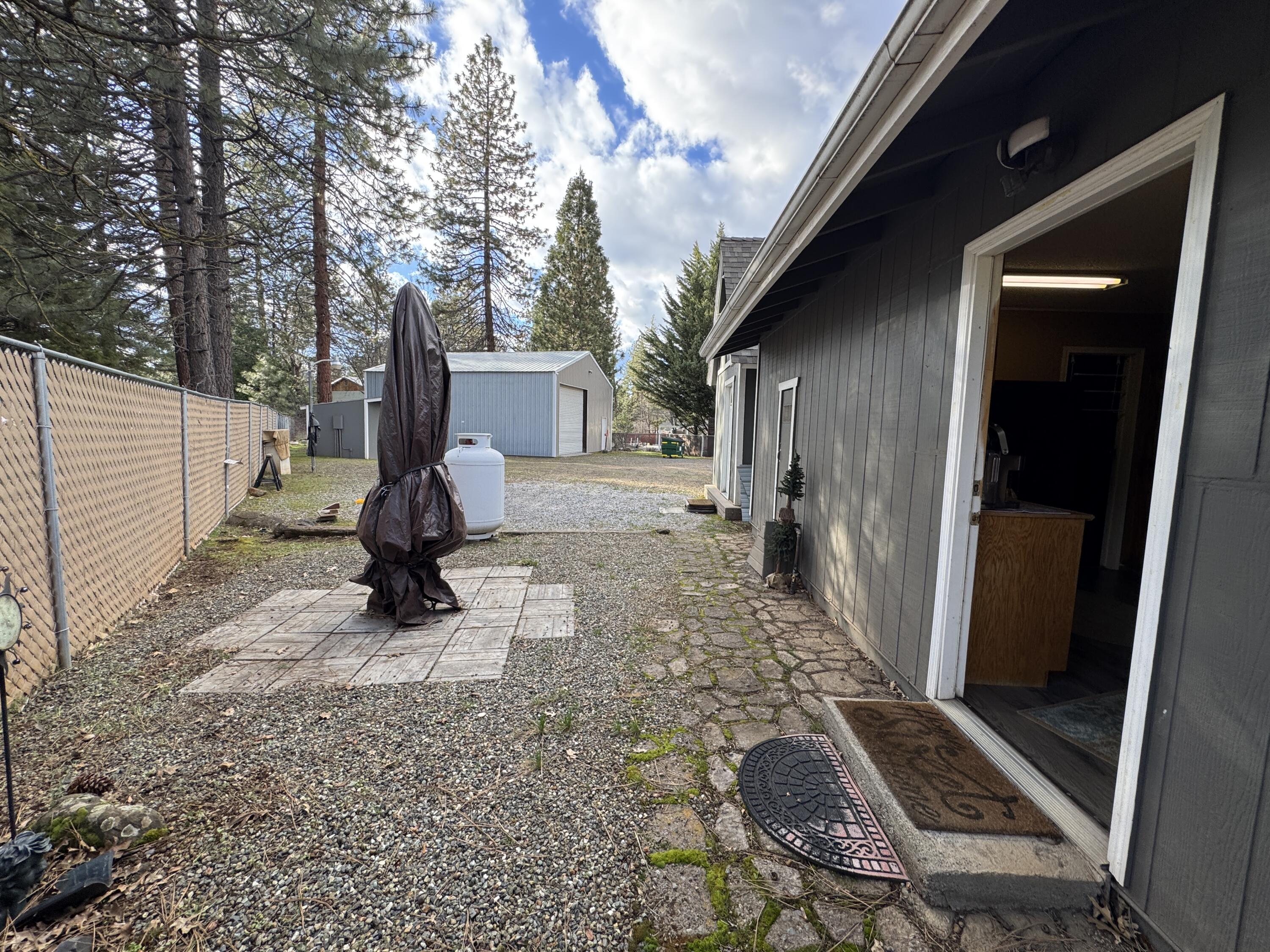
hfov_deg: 102.1
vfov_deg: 85.7
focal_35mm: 14
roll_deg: -1.4
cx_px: 635
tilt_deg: -3.8
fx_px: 514
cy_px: 476
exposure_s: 1/175
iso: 40
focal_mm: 2.22
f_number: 2.2
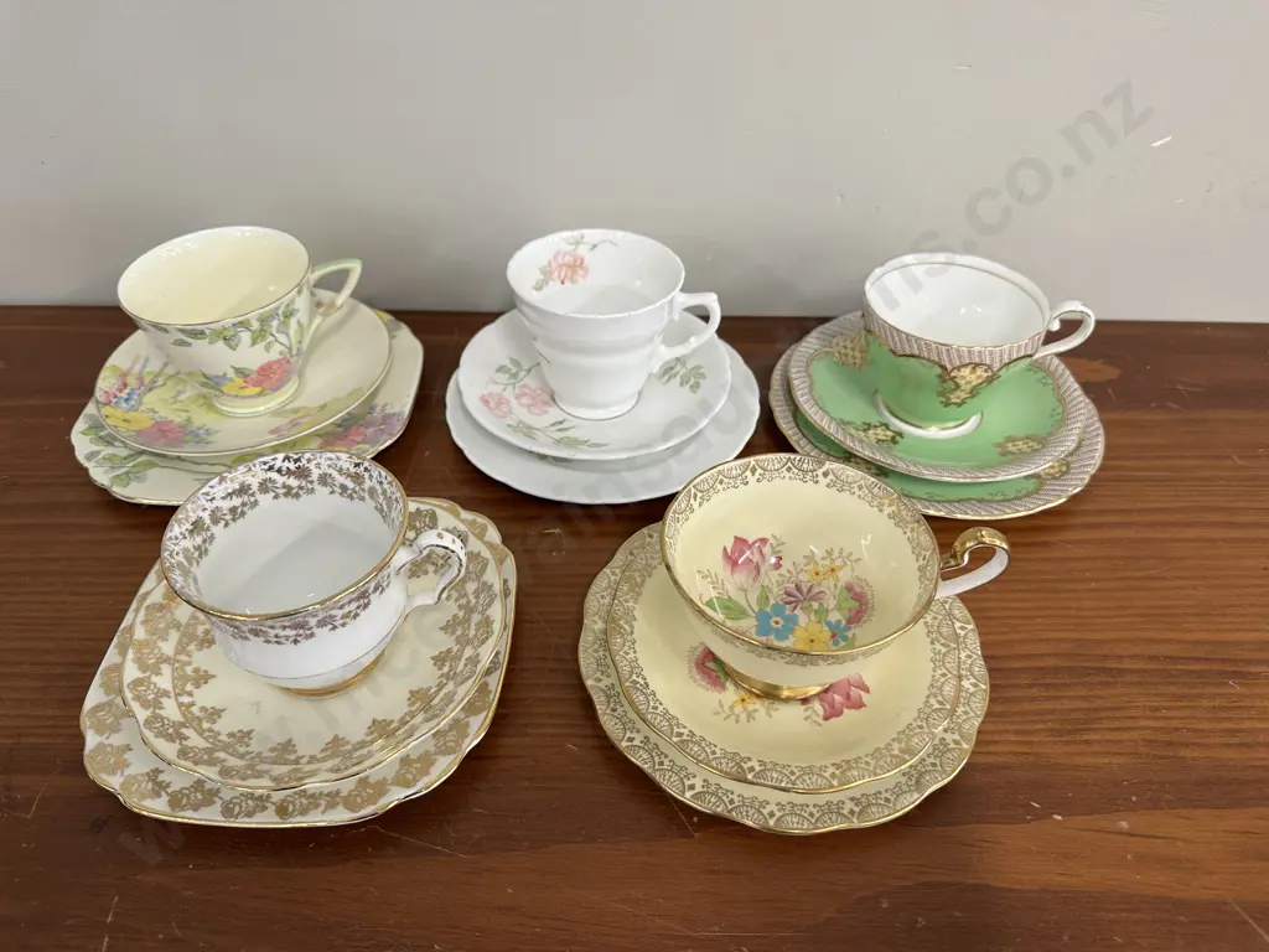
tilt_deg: -43.7
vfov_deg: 56.8
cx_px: 634
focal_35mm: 24
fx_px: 880
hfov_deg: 71.6
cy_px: 476
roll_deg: +0.2
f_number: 1.78
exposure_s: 1/100
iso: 125
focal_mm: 6.86
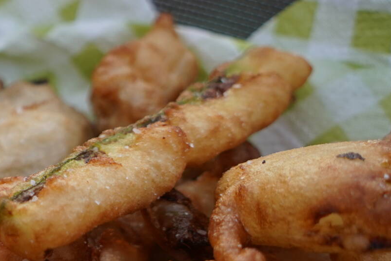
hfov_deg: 18.5
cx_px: -176
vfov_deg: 13.8
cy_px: 171
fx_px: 1075
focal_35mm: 99
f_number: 4
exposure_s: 1/160
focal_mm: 31
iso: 250
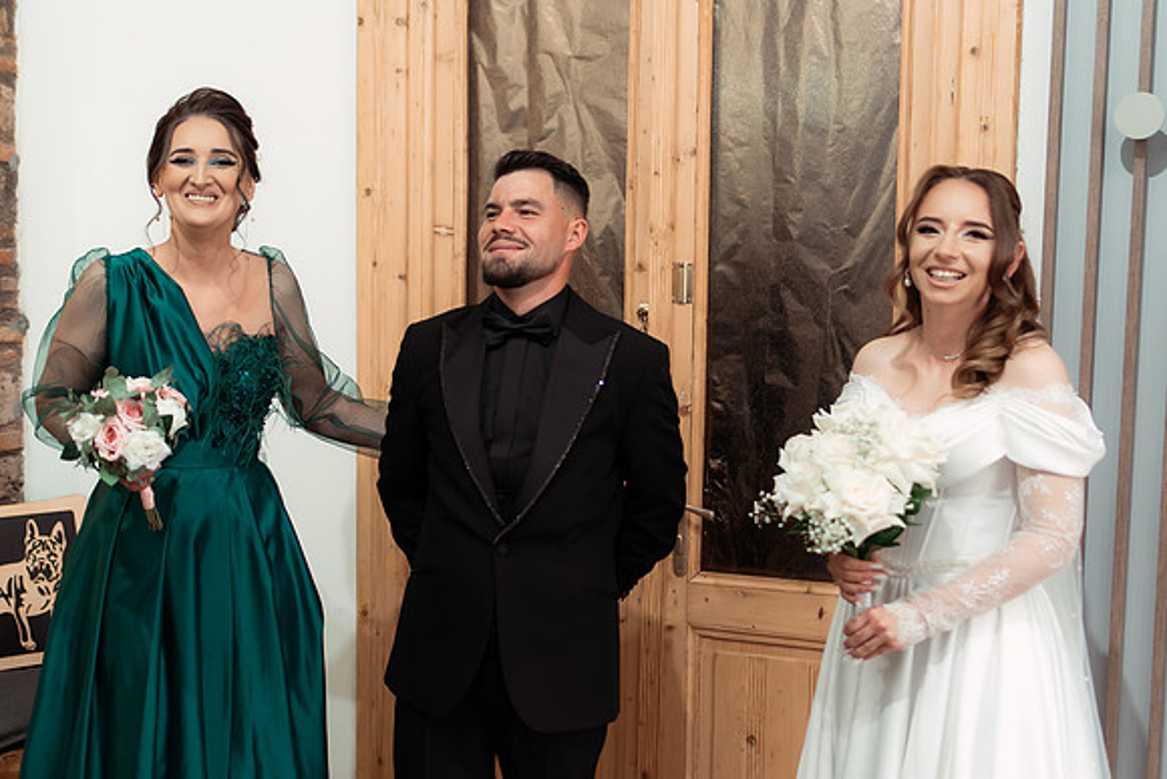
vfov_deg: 28.7
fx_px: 1519
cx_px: 483
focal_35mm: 47
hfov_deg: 41.9
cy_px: 428
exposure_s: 1/320
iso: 1600
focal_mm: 35
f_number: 2
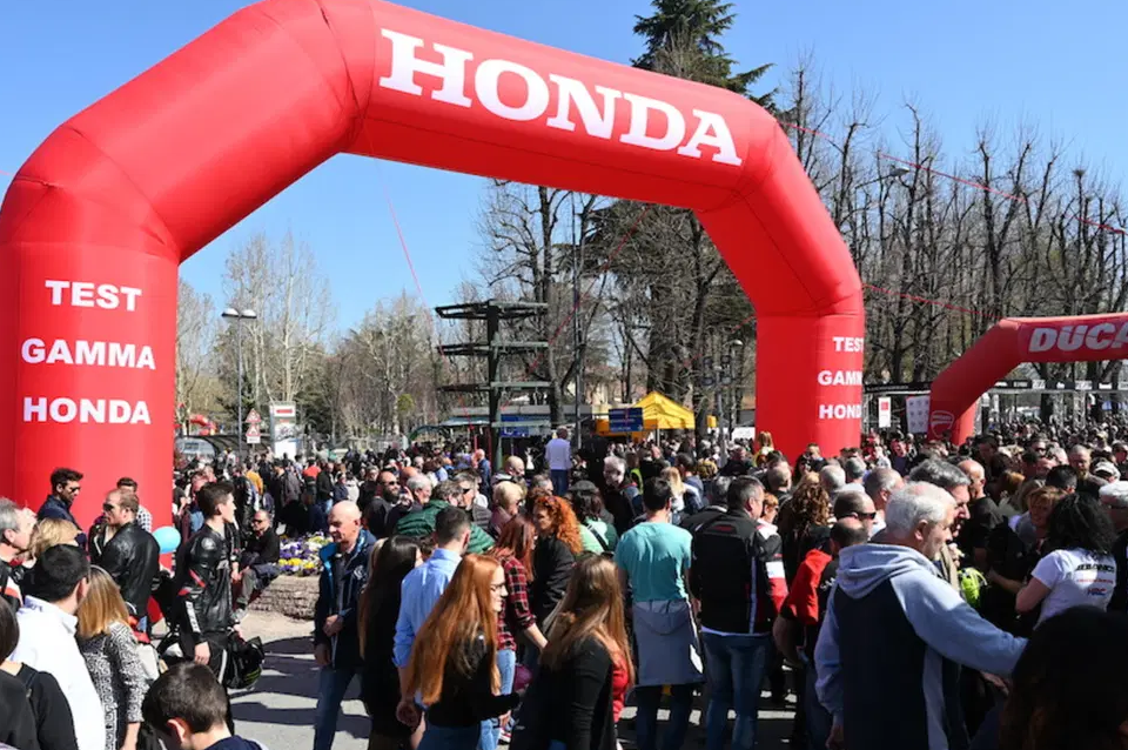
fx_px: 939
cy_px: 437
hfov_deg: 62.0
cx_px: 552
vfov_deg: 43.4
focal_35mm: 30
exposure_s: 1/125
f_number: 10
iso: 110
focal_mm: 24
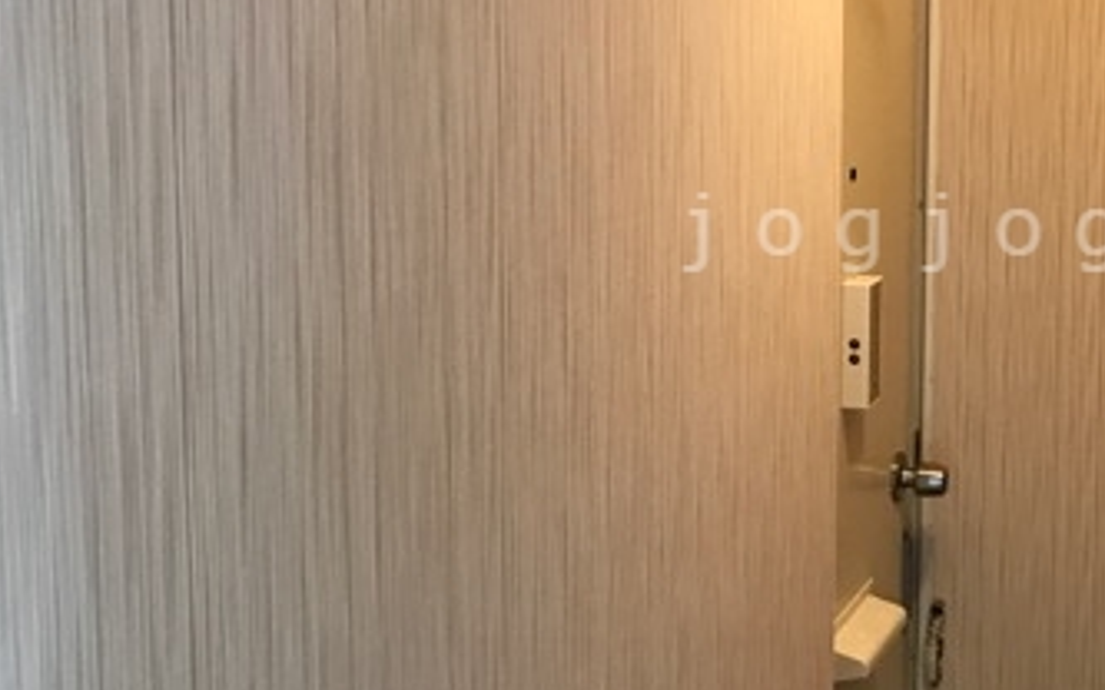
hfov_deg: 34.4
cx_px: 909
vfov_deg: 22.6
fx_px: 1716
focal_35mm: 57
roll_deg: -1.5
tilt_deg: -5.1
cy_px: 232
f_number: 1.8
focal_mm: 3.99
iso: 40
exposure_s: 1/17
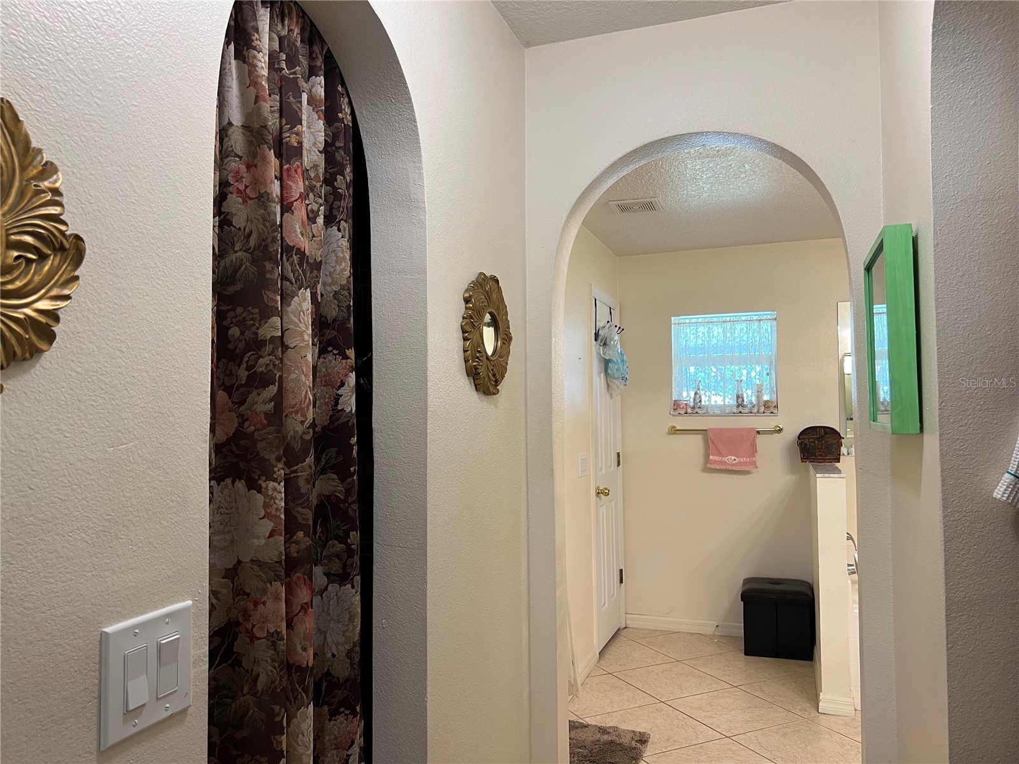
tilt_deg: +1.9
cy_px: 382
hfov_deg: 67.3
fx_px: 765
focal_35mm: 26
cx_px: 510
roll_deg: +0.4
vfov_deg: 53.1
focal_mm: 5.7
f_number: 1.5
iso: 100
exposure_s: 1/60
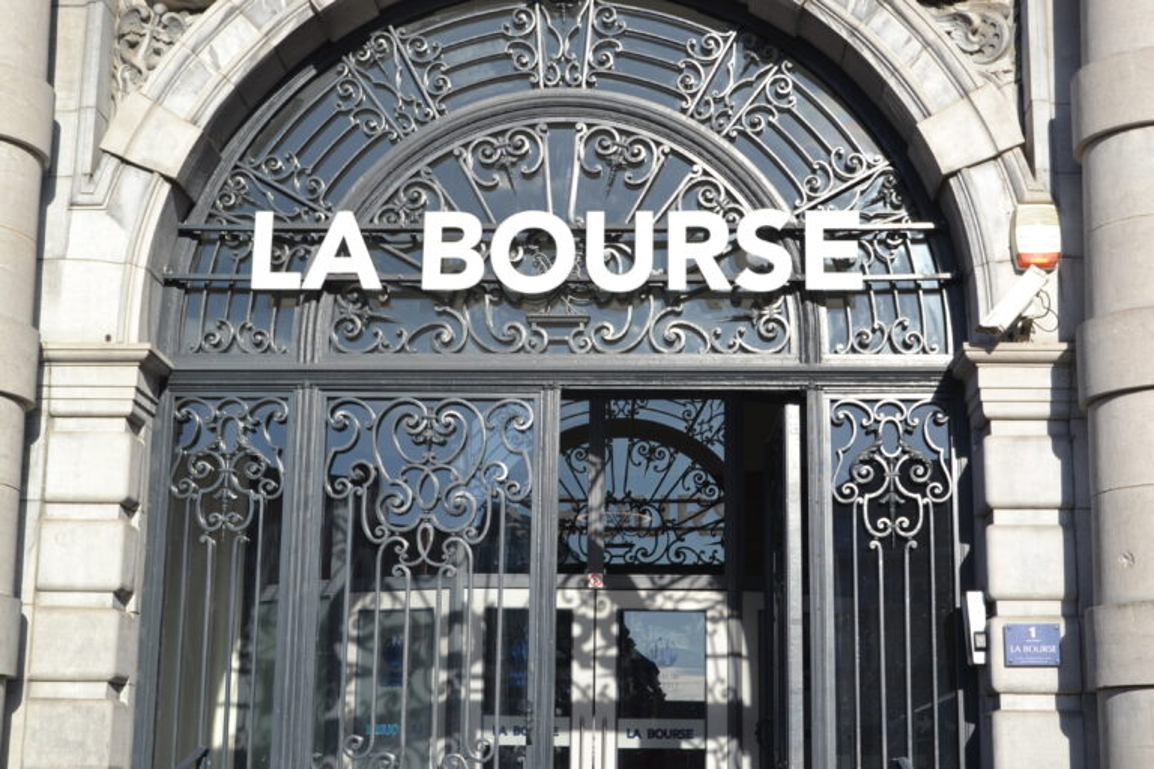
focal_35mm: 52
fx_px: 1683
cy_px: 384
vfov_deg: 25.8
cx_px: 577
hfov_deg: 37.9
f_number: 8
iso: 100
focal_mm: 35
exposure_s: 1/250
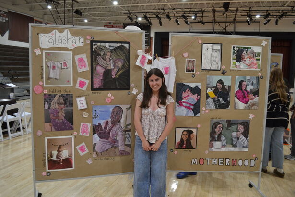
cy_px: 98
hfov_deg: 61.9
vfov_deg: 43.6
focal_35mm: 30
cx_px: 148
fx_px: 246
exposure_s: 1/60
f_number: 4
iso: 400
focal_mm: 20
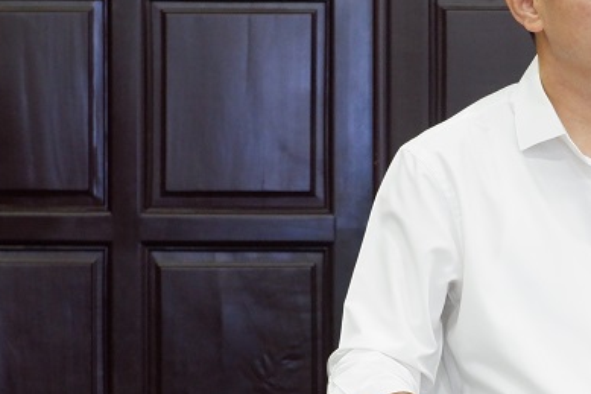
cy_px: 260
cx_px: 603
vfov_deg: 9.5
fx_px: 2363
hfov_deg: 14.0
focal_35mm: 144
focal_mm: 37.4
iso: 2500
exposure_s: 1/80
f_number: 5.2
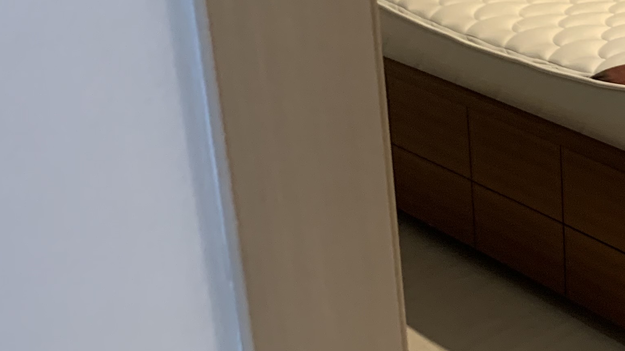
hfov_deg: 26.2
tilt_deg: -16.8
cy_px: 22
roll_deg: -0.3
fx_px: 1226
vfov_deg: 16.1
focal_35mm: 74
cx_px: 702
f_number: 1.8
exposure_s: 1/60
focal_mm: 4.25
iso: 160
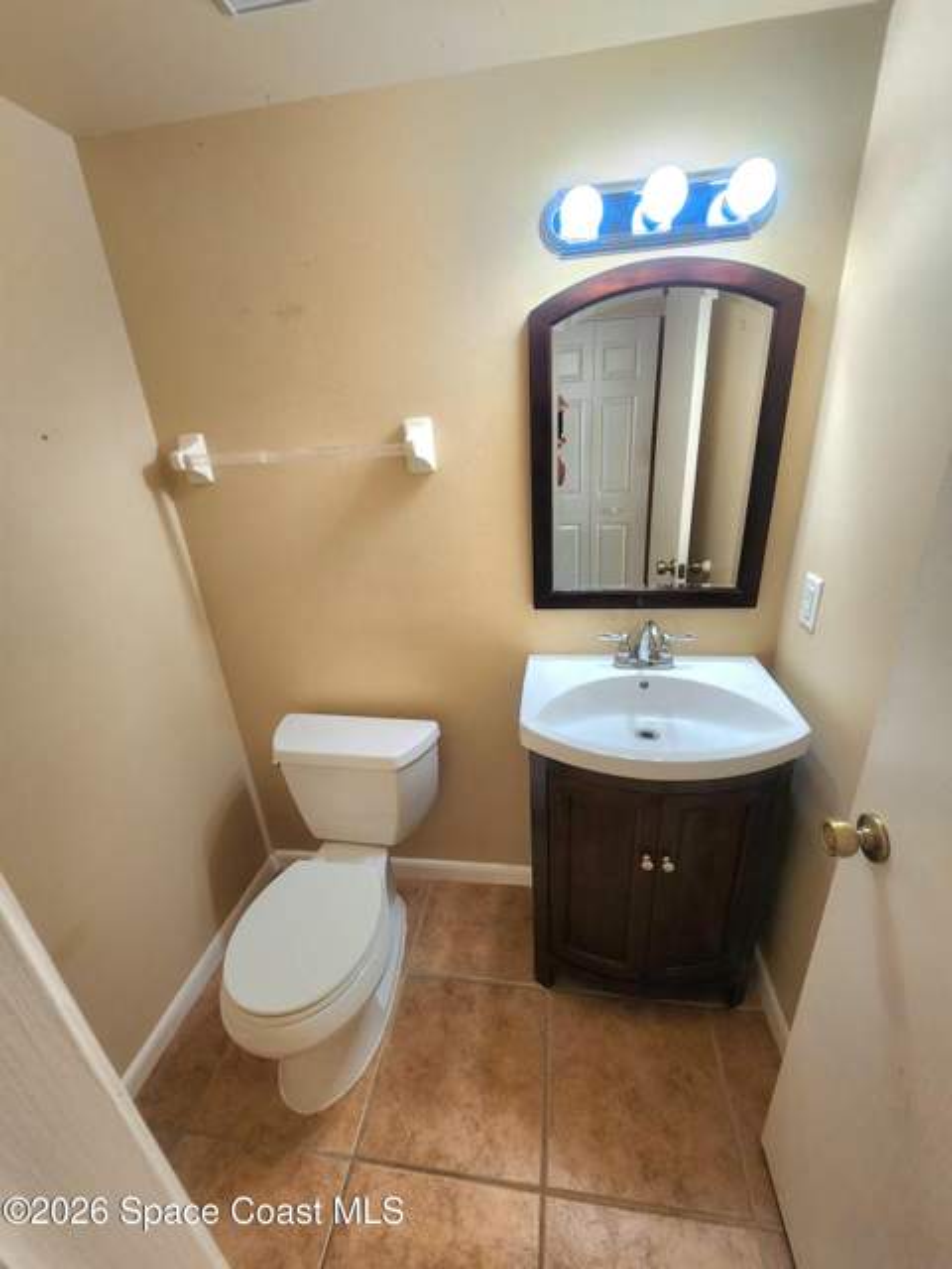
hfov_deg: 89.9
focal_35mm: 13
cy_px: 634
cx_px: 476
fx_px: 477
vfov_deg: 106.2
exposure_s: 1/60.2
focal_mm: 2.2
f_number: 2.2
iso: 160
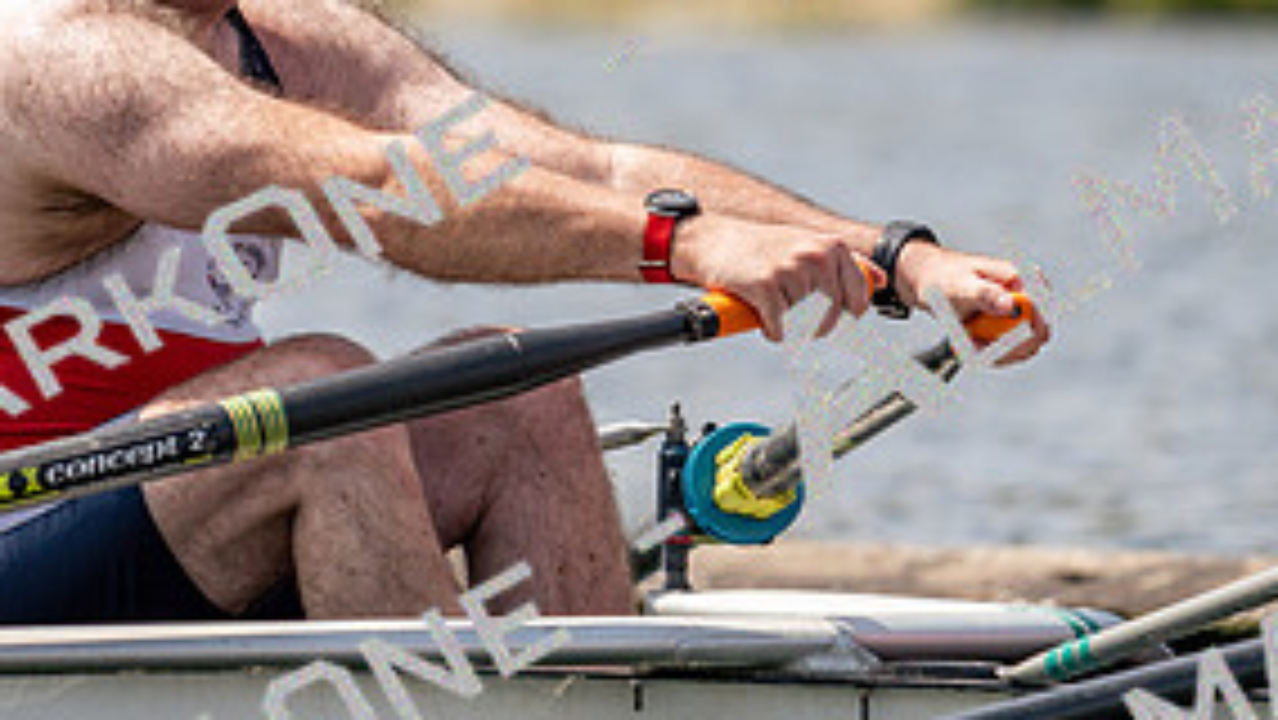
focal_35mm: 801
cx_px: 396
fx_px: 27154
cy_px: 79
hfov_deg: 2.7
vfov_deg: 1.5
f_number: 6.3
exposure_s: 1/1600
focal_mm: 374
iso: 200
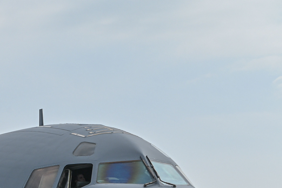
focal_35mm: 224
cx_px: -144
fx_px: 1753
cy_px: 224
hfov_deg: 9.0
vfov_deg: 6.1
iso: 160
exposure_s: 1/250
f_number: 11
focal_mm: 71
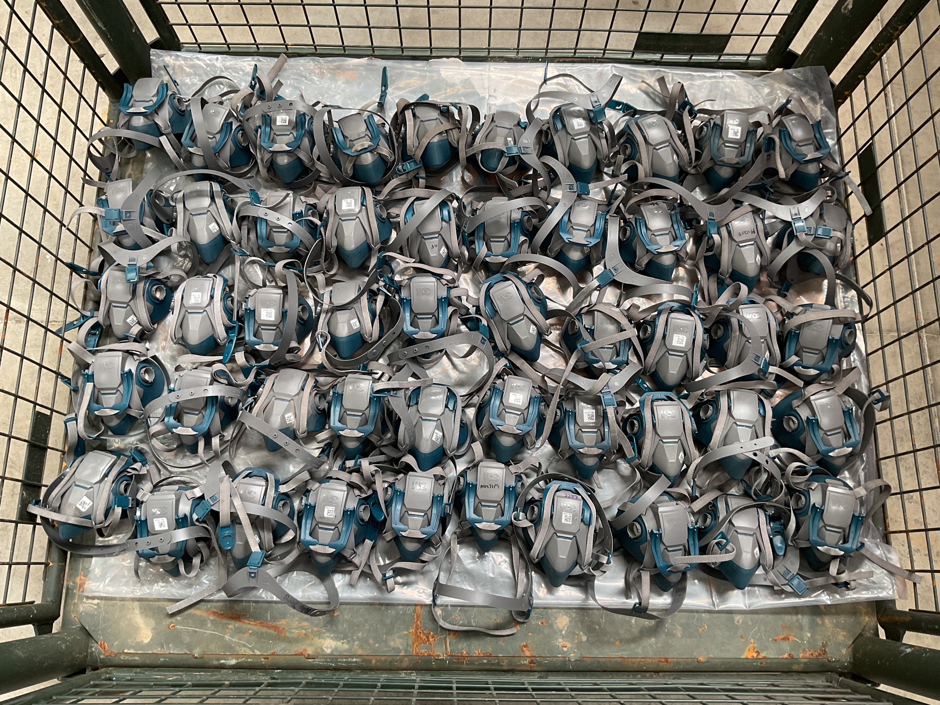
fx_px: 787
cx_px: 470
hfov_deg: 61.7
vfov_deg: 48.2
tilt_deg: -75.7
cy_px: 352
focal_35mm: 29
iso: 64
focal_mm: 3
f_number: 1.8
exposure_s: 1/120
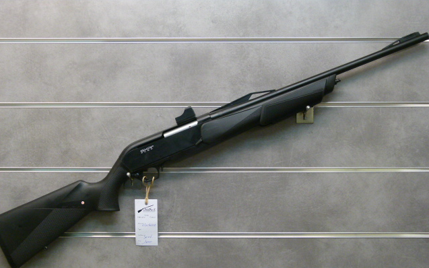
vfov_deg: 26.3
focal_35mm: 49
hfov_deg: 41.1
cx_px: 214
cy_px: 161
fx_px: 573
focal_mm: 8.3
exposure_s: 1/60
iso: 250
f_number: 3.2
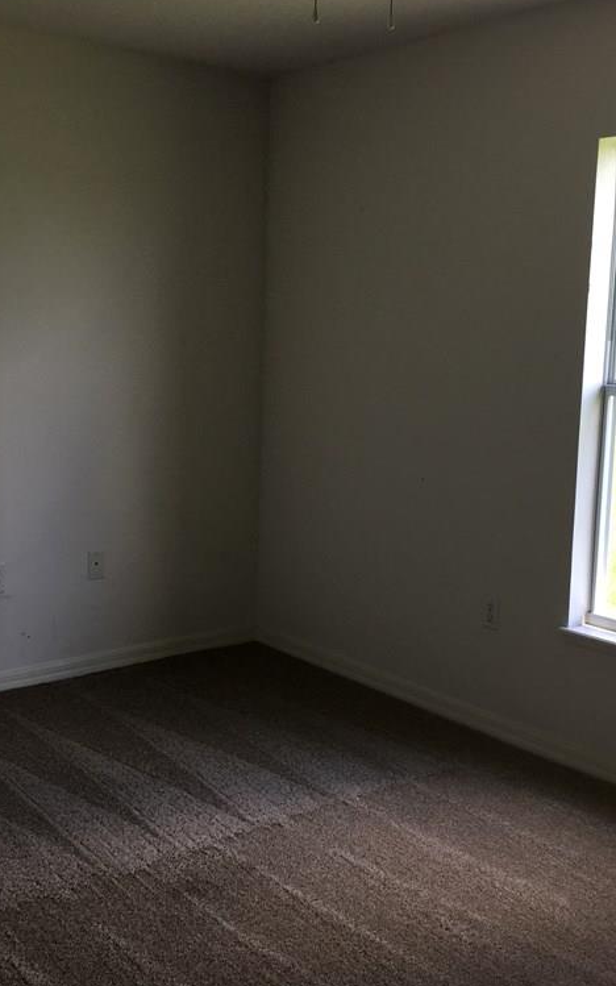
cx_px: 259
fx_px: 1128
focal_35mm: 42
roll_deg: -0.4
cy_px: 488
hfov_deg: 30.5
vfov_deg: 47.2
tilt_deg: -6.1
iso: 32
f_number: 2.2
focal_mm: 4.15
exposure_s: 1/120
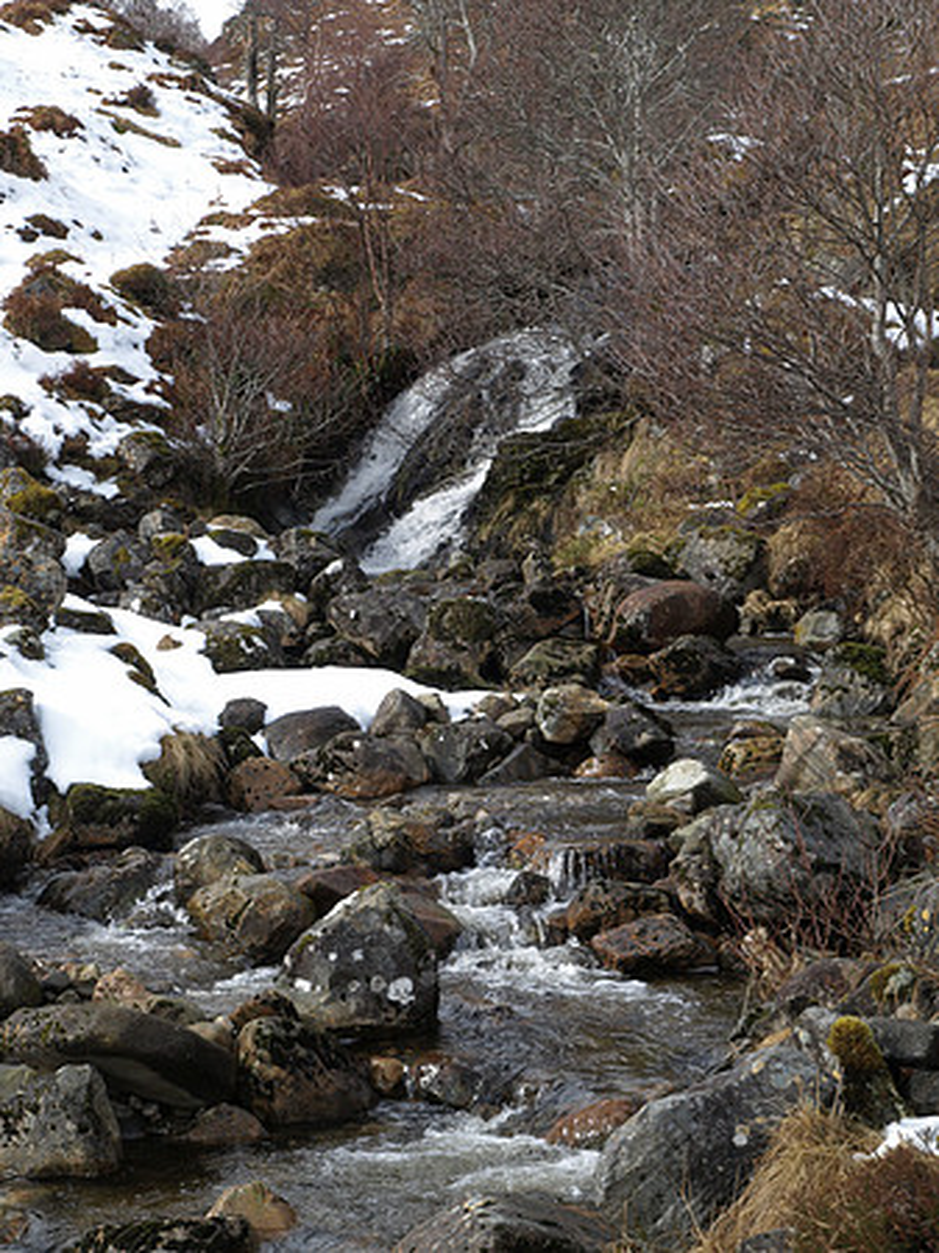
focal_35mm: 70
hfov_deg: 21.0
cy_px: 626
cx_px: 470
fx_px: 2534
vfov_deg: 27.8
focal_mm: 35
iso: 200
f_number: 11
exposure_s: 1/160
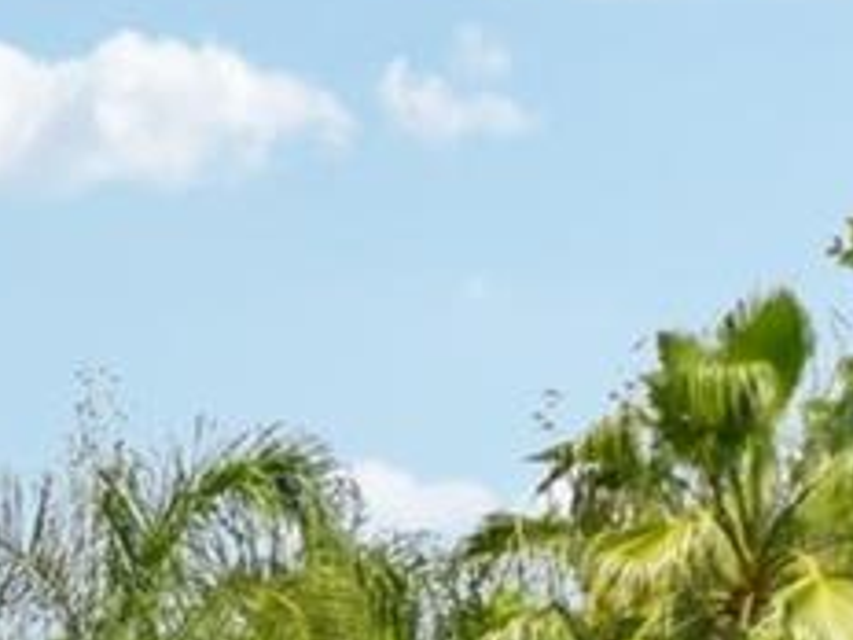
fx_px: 2292
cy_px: 964
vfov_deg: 14.8
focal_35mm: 93
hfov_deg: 12.1
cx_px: -1577
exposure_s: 1/640
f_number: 8
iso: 400
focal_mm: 14
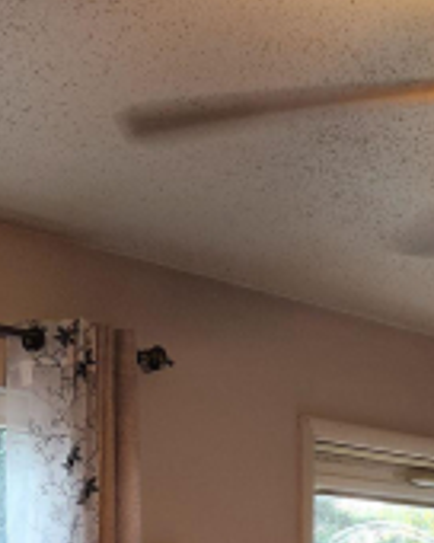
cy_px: 653
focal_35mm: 88
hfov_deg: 16.8
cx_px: 501
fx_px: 1413
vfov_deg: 20.3
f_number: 1.8
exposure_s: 1/60
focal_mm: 5.4
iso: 50
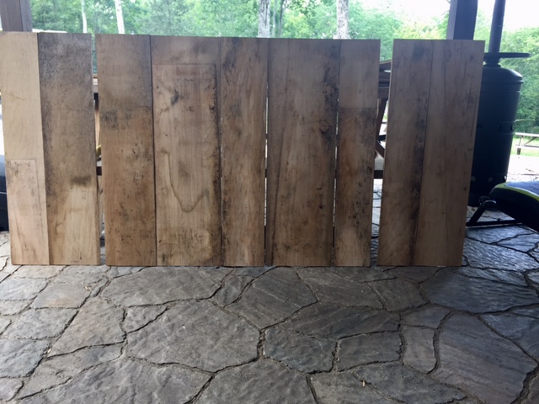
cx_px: 270
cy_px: 202
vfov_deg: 48.2
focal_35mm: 29
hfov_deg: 61.7
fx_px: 452
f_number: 2.2
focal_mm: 4.15
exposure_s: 1/60
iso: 32
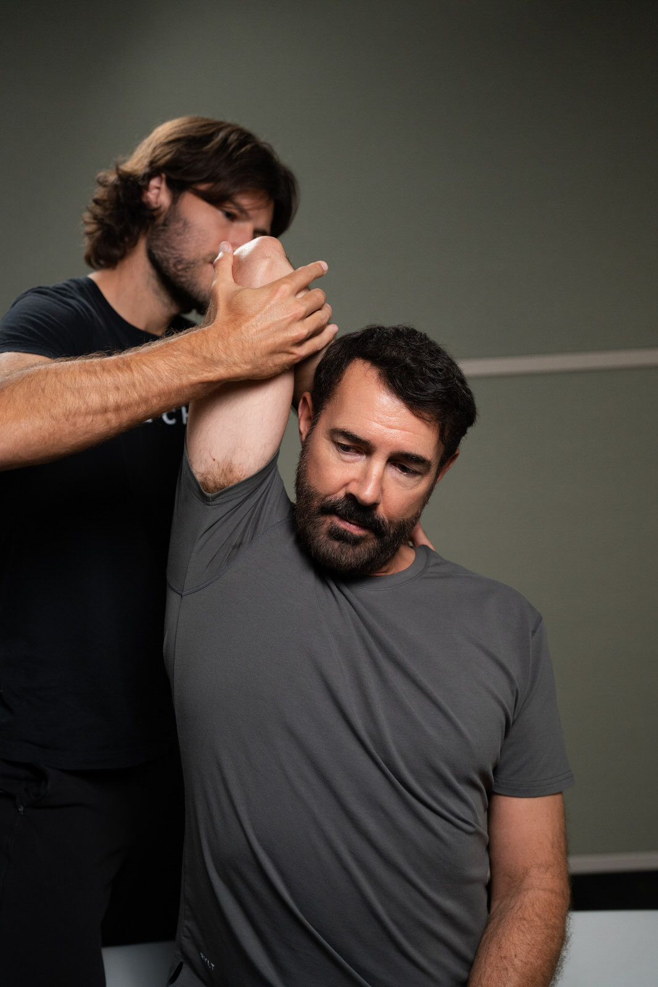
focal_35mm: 44
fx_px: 1206
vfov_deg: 44.5
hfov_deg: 30.5
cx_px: 329
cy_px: 494
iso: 800
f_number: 3.2
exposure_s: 1/320
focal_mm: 44
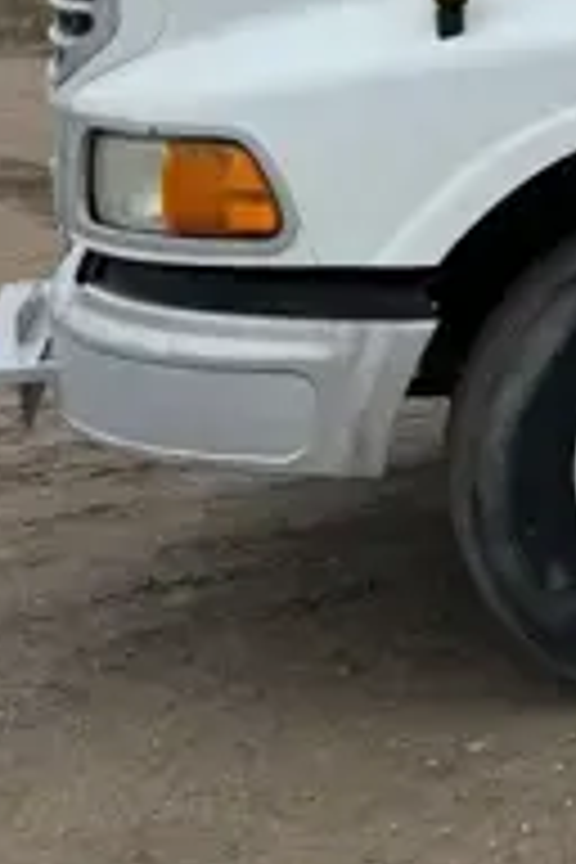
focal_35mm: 83
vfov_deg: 23.6
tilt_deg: -2.8
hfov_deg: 13.4
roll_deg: +2.0
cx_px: 1260
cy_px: 32
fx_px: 1992
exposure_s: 1/1597
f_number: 1.78
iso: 80
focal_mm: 6.86
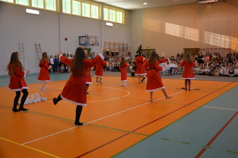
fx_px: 247
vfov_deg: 35.3
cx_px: 119
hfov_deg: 51.4
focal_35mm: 38
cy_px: 79
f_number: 4.5
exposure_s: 1/80
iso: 400
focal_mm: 25
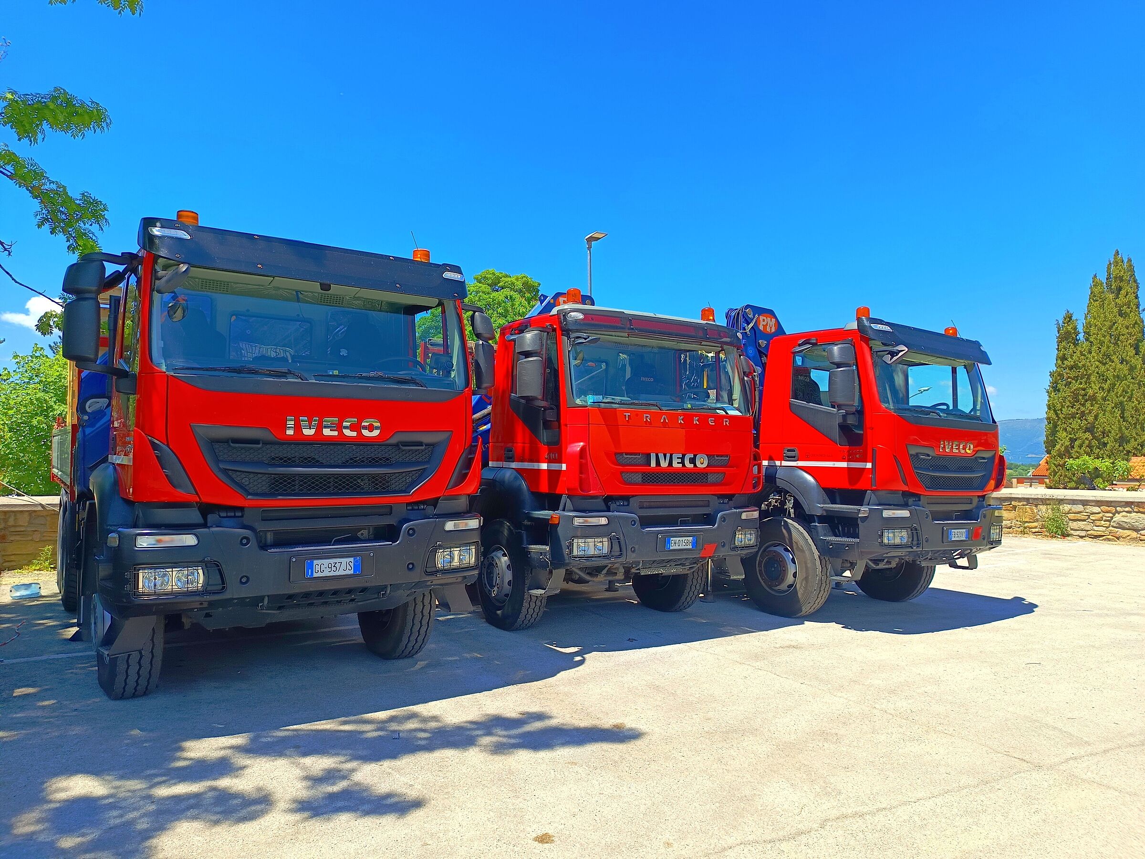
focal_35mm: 24
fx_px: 794
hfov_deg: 71.6
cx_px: 572
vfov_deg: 56.8
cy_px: 430
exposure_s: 1/436
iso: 50
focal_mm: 5.31
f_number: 1.7
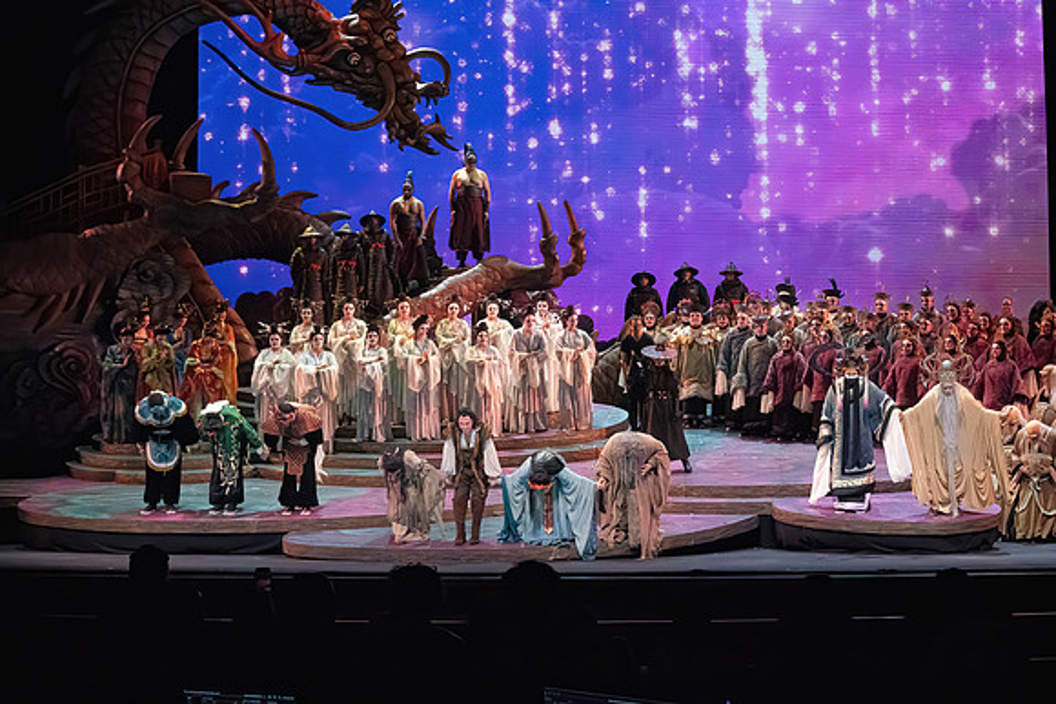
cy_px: 352
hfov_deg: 28.8
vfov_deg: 19.5
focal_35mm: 70
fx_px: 2054
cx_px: 528
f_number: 10
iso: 20000
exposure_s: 1/1000
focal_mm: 70
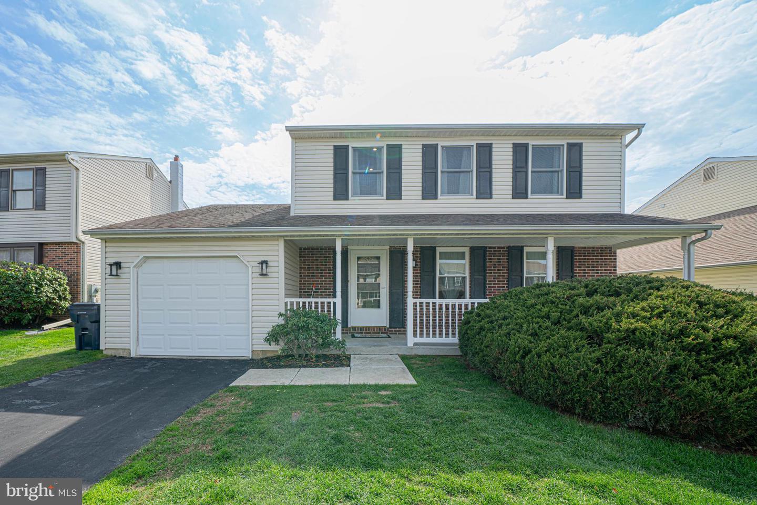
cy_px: 252
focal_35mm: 12
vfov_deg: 90.0
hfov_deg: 112.6
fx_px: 252
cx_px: 378
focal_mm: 12
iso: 100
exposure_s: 1/125
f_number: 8
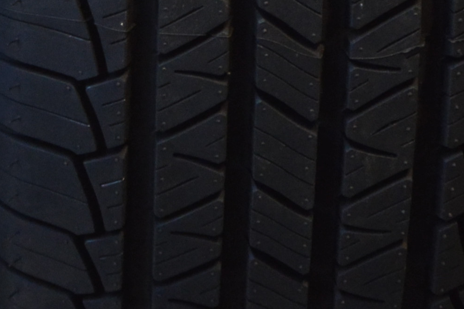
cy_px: -424
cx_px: -76
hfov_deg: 9.0
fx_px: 2913
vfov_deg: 5.8
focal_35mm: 226
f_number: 3.8
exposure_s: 1/30
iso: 1100
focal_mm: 25
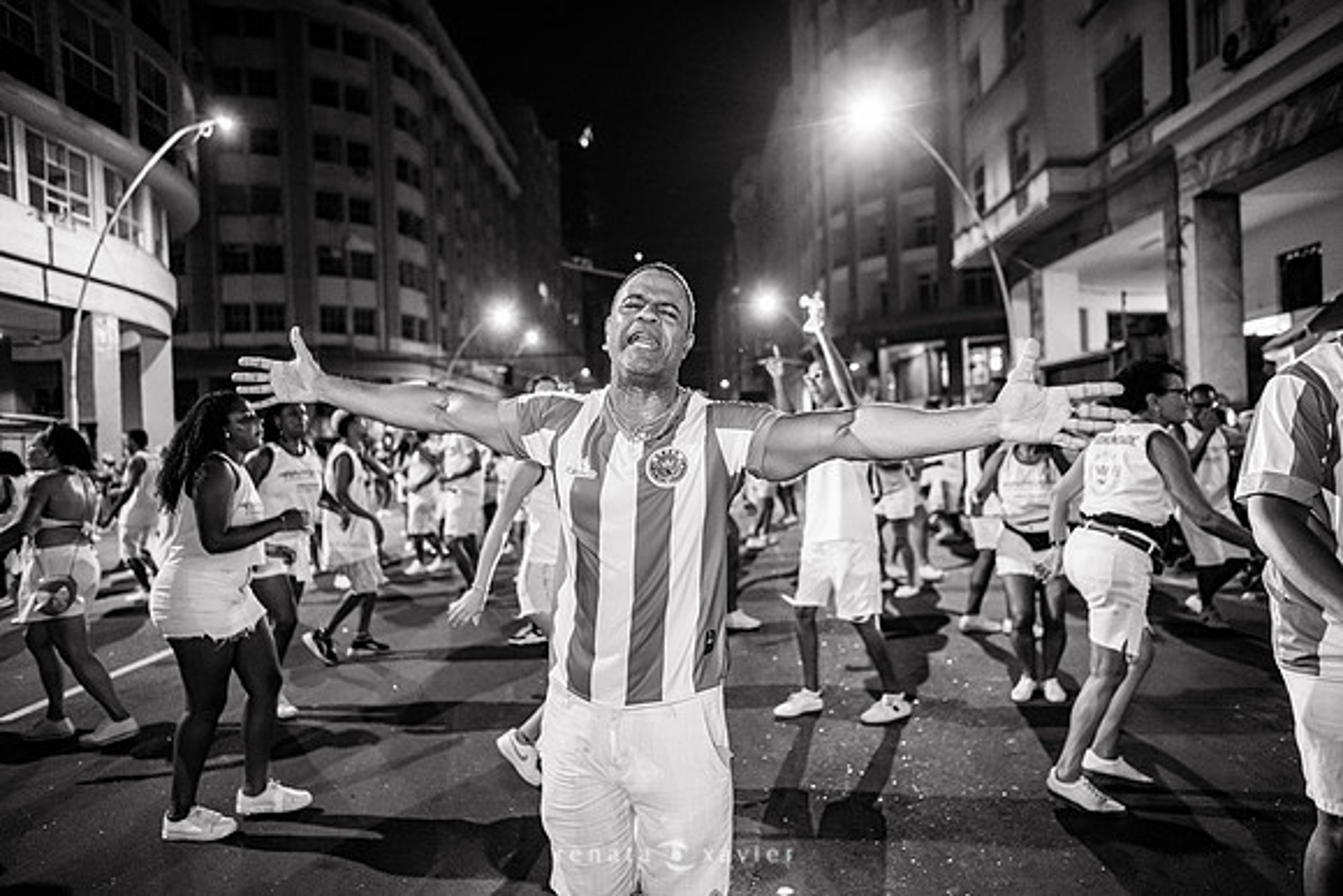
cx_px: 672
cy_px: 448
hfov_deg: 73.7
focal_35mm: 24
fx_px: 896
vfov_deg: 53.2
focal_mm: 24
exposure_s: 1/200
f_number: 1.8
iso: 2500
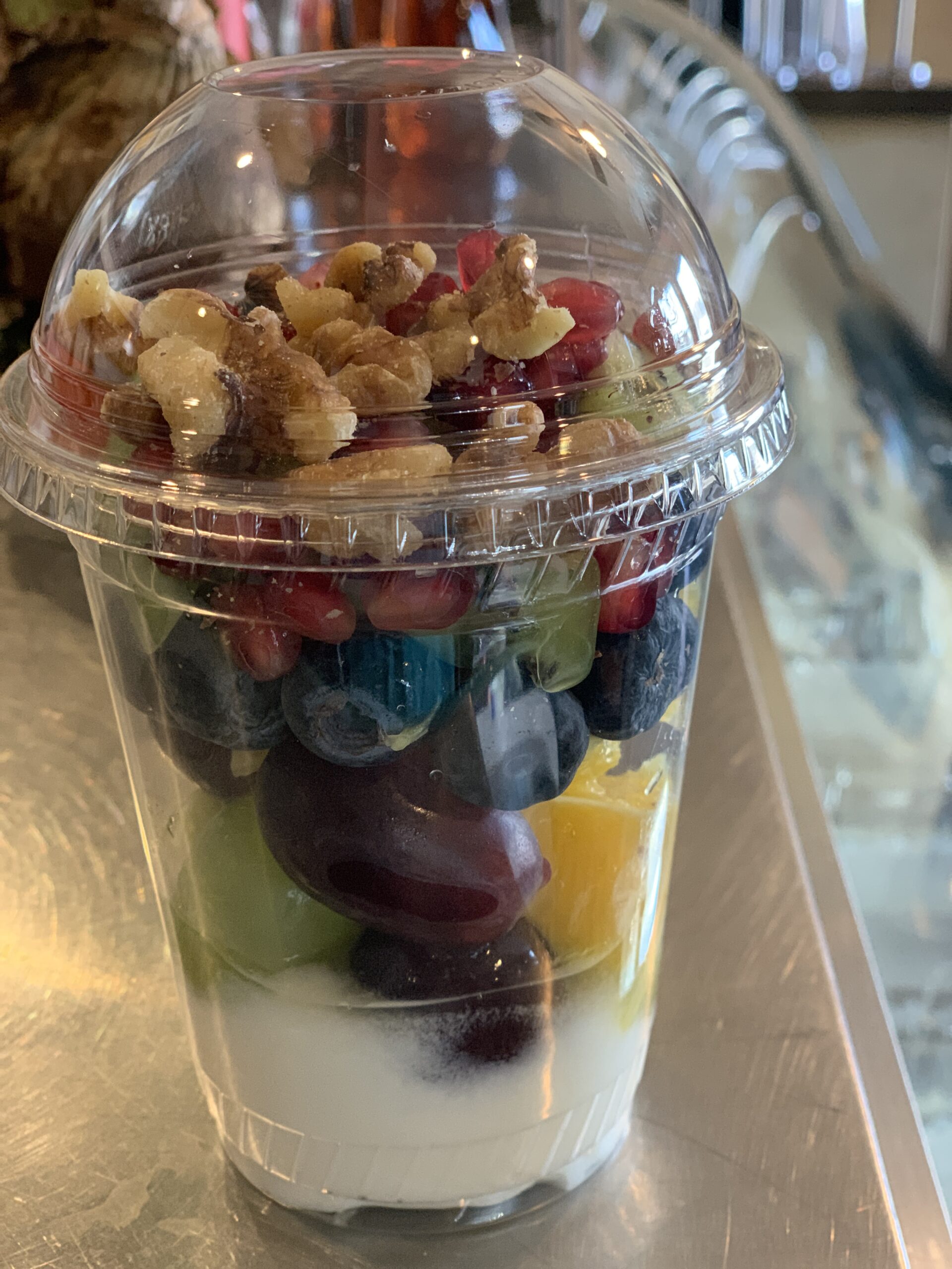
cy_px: 634
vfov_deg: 36.8
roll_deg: -0.6
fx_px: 1907
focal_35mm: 52
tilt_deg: -23.6
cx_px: 476
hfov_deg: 28.0
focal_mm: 6
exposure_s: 1/60
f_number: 2.4
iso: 250
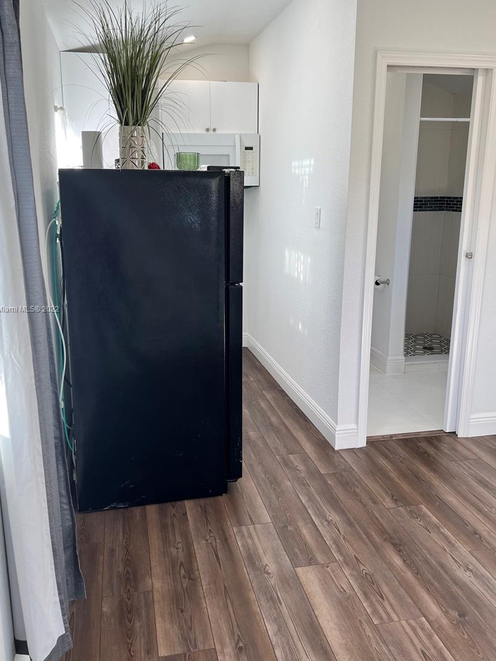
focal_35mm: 29
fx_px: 554
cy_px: 310
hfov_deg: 48.2
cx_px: 223
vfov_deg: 61.6
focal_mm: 5.7
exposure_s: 1/120
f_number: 1.5
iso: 50
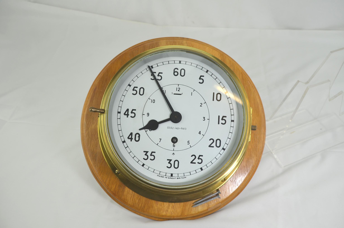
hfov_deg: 62.0
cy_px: 114
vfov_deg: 43.4
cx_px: 172
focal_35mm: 30
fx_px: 286
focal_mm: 20
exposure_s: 1/160
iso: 200
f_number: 6.3
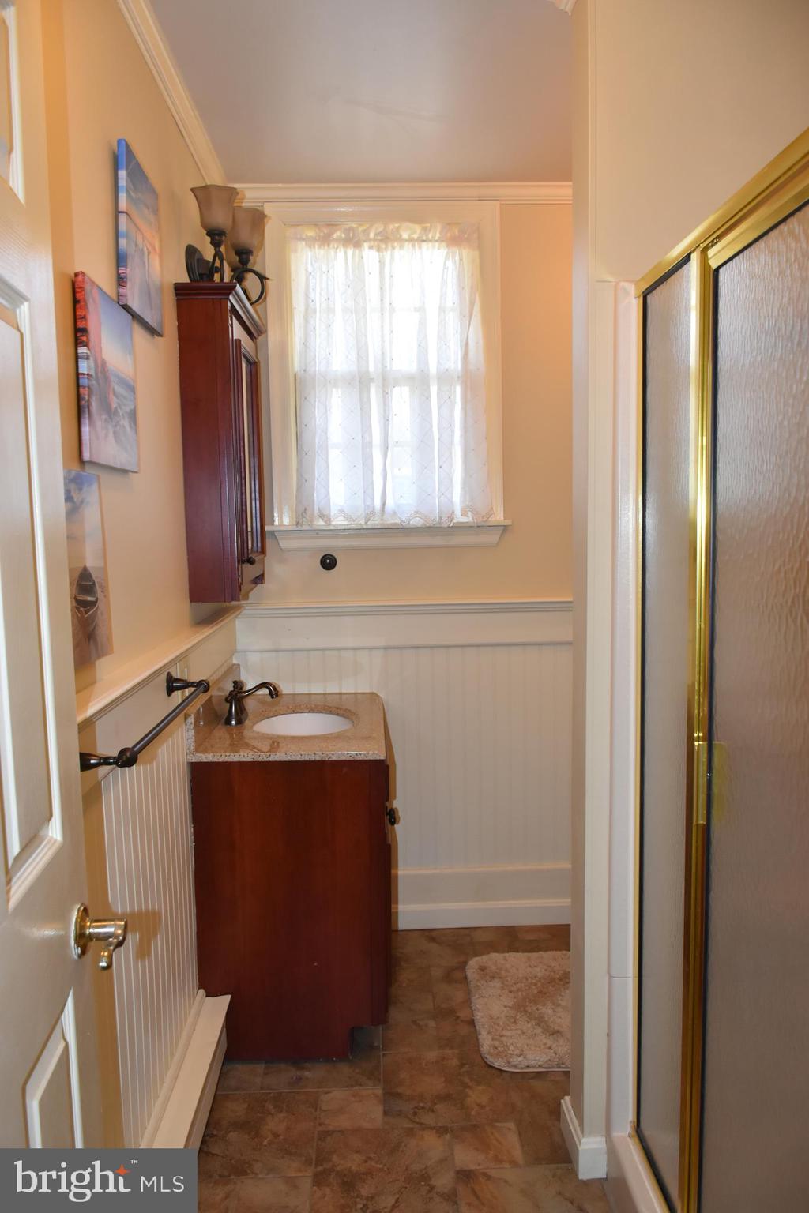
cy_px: 606
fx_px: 910
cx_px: 404
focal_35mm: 27
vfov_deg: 67.4
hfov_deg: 47.9
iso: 800
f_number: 5
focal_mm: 18
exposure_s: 1/100
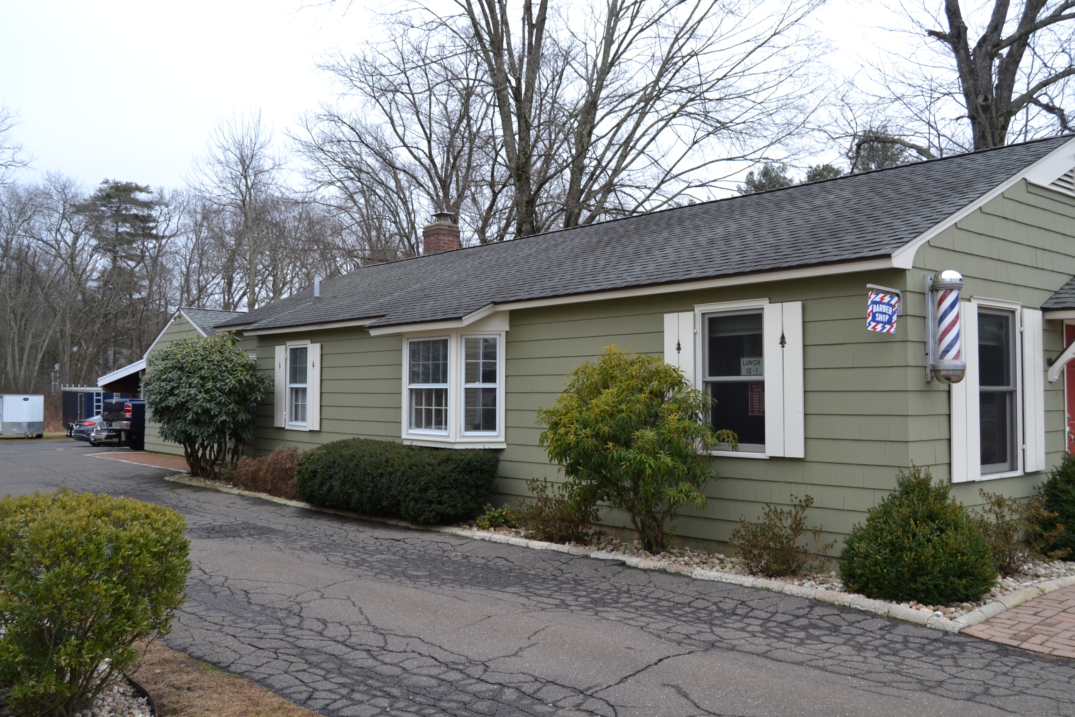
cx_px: 538
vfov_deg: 40.0
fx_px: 985
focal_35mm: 33
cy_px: 358
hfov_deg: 57.2
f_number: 5
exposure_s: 1/100
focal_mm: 22
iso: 400
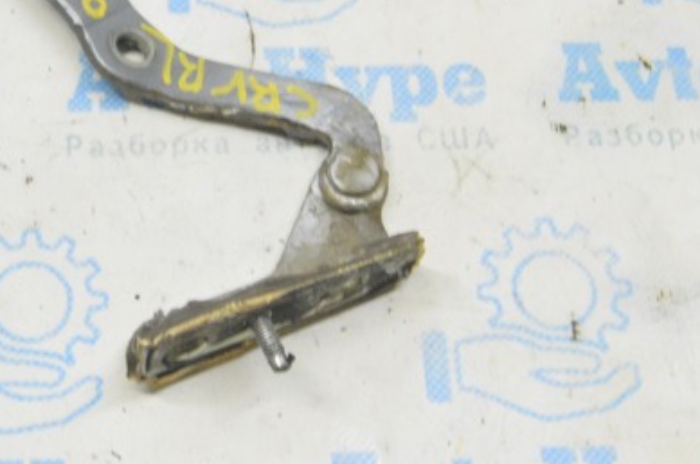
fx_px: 1437
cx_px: 169
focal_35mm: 74
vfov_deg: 18.2
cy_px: 87
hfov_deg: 27.0
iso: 6400
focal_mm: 30
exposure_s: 1/15
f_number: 20
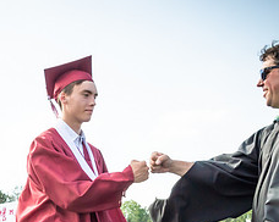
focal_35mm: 71
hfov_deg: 26.1
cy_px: 270
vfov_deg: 20.1
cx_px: 37
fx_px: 586
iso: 200
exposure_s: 1/500
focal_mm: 17
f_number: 7.1
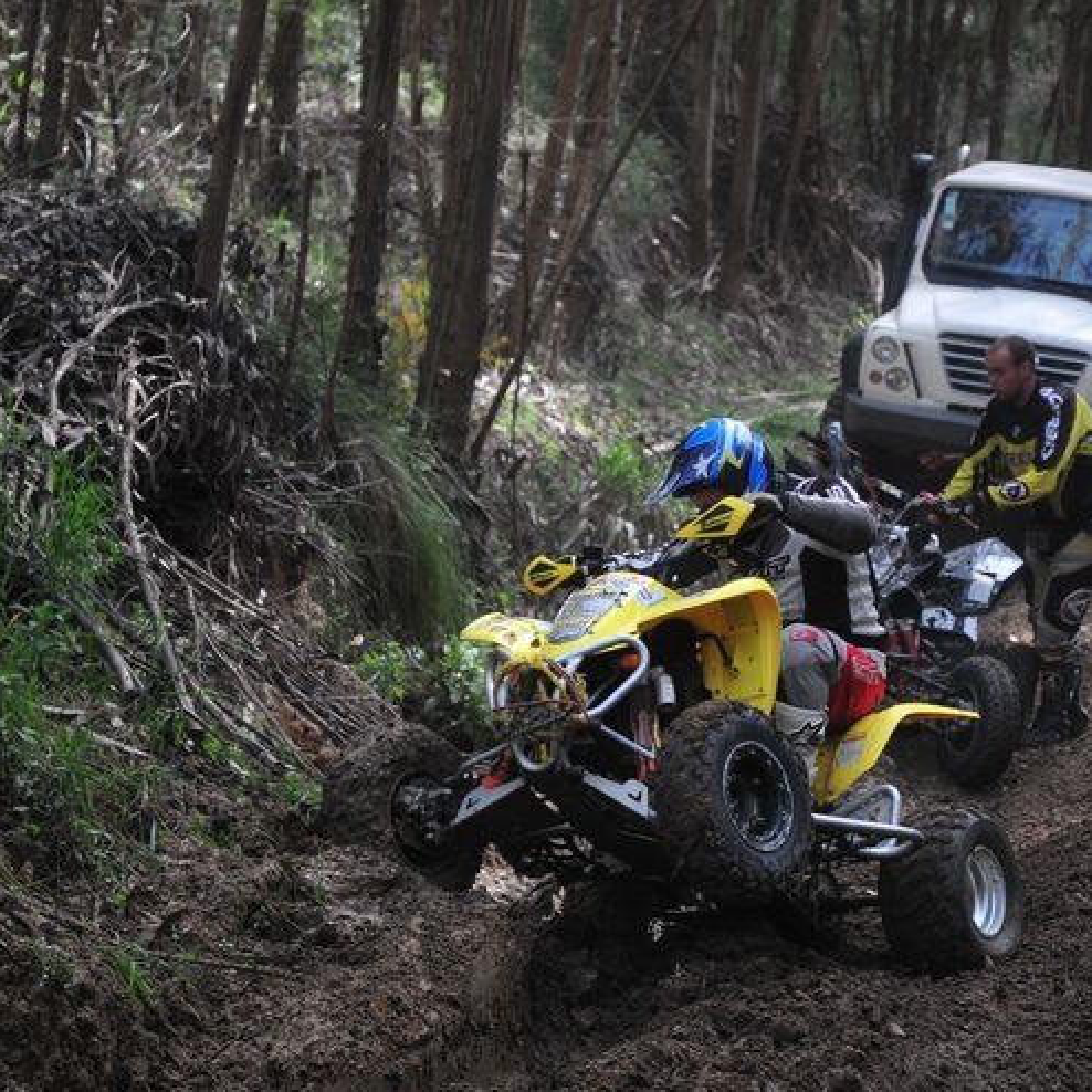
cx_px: 756
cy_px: 548
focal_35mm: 126
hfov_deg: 13.9
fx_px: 4484
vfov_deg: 13.9
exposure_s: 1/400
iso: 400
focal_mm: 65
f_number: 4.5
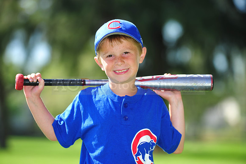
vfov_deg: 6.9
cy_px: 82
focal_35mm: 200
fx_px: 1366
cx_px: 123
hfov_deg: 10.3
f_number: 4.5
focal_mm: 200
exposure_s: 1/500
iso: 200
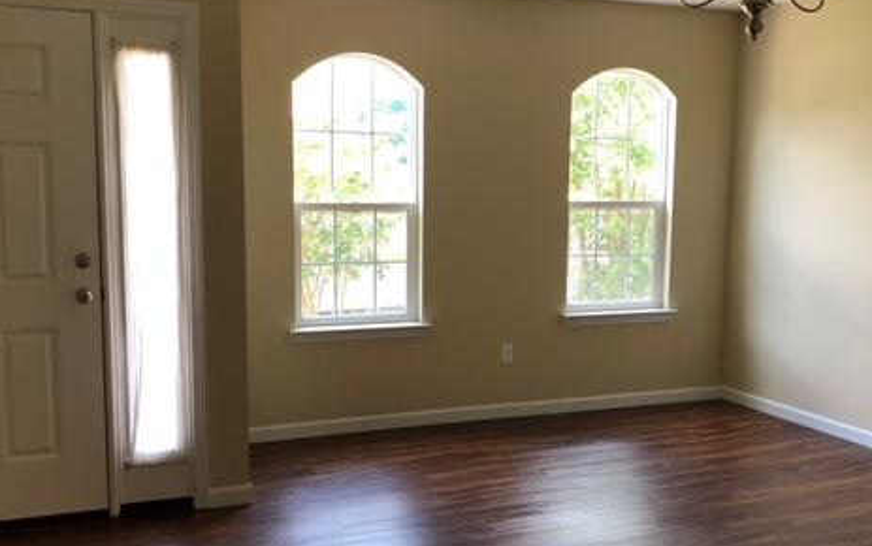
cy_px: 307
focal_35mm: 41
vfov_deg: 31.3
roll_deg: +0.0
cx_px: 452
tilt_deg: -7.0
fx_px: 975
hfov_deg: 48.2
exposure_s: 1/30
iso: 25
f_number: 1.8
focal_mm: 3.99
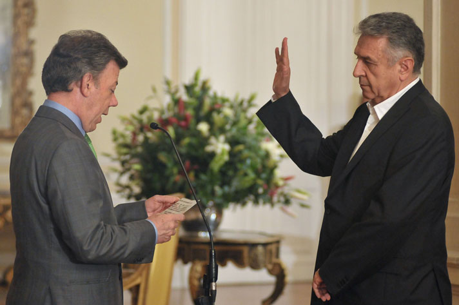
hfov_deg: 15.9
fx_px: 1643
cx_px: 230
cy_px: 152
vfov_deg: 10.6
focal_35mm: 129
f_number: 2.8
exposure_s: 1/100
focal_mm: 86
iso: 1250
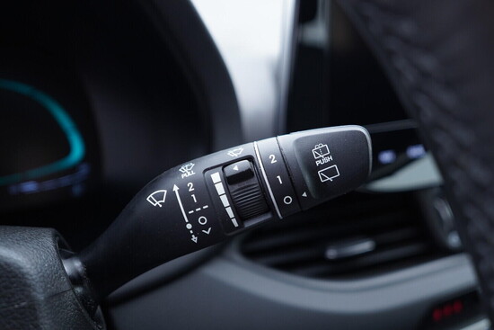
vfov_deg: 36.9
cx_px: 247
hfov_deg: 53.1
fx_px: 494
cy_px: 165
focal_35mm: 36
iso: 400
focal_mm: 24
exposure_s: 1/40
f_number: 2.8
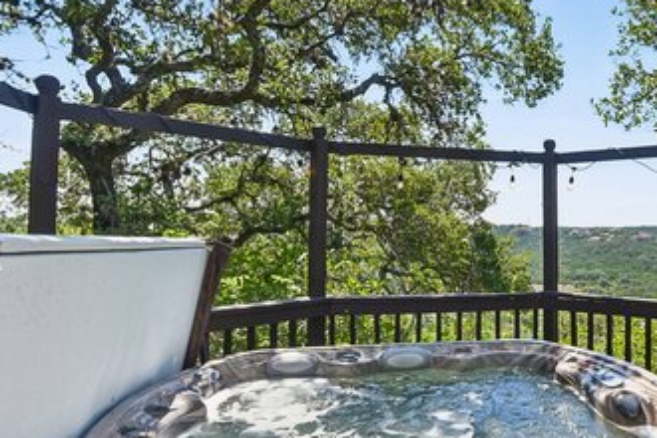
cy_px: 236
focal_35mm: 33
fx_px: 602
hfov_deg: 52.9
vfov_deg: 39.9
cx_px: 540
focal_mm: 17
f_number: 8
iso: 400
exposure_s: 1/250
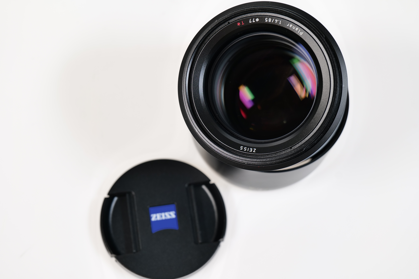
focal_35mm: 60
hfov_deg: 33.4
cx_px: 210
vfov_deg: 22.6
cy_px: 140
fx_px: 698
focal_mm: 60
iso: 400
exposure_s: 1/60
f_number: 7.1
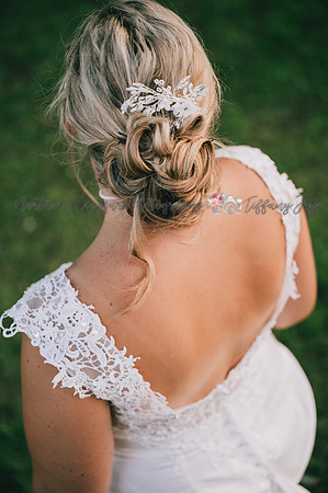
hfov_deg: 19.4
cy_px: 246
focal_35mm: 70
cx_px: 164
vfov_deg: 28.9
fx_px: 959
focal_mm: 70
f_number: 2.8
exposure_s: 1/125
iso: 1400
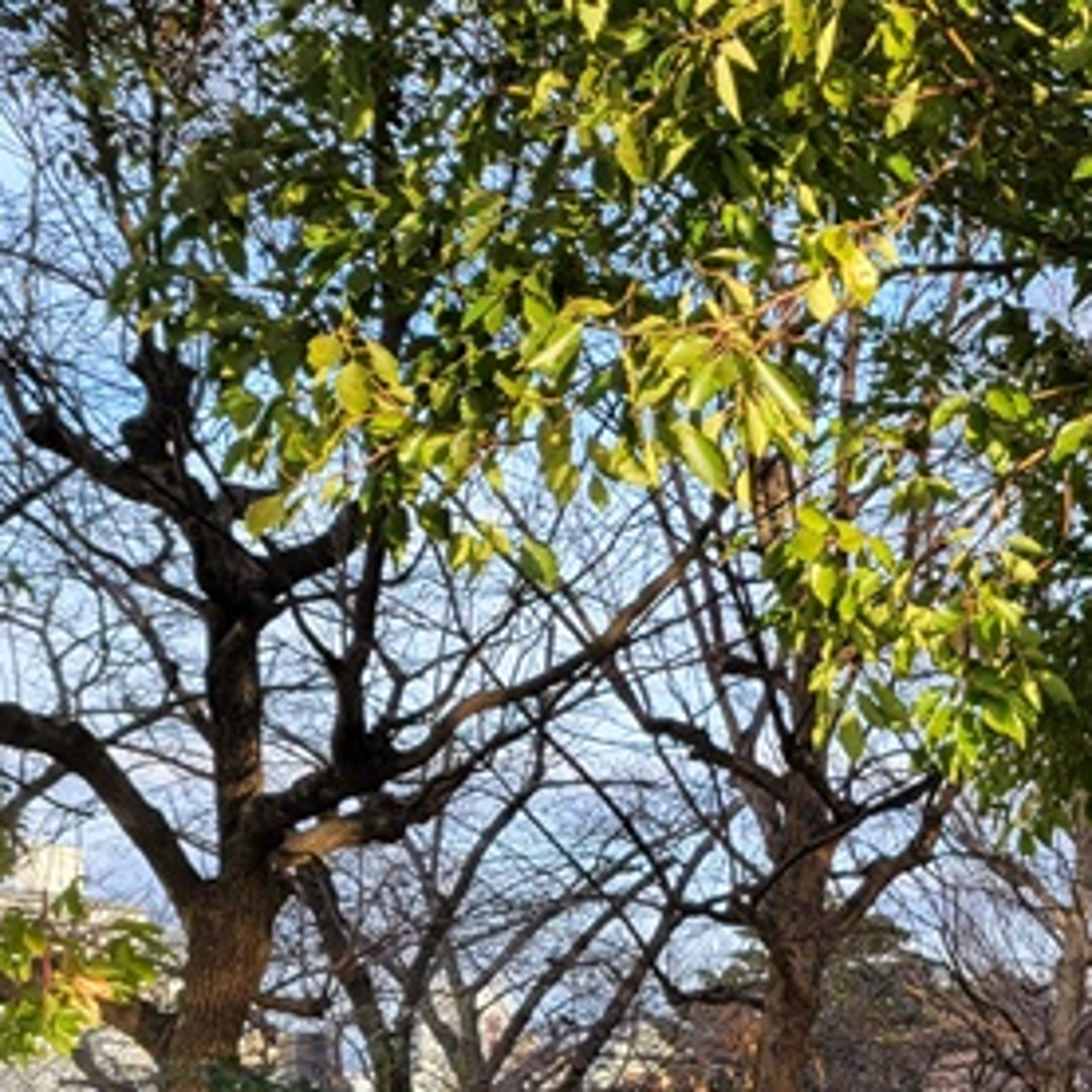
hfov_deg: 17.7
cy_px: 1147
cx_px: 1833
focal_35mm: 83
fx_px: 2962
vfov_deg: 20.1
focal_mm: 5.4
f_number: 1.8
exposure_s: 1/580
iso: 40
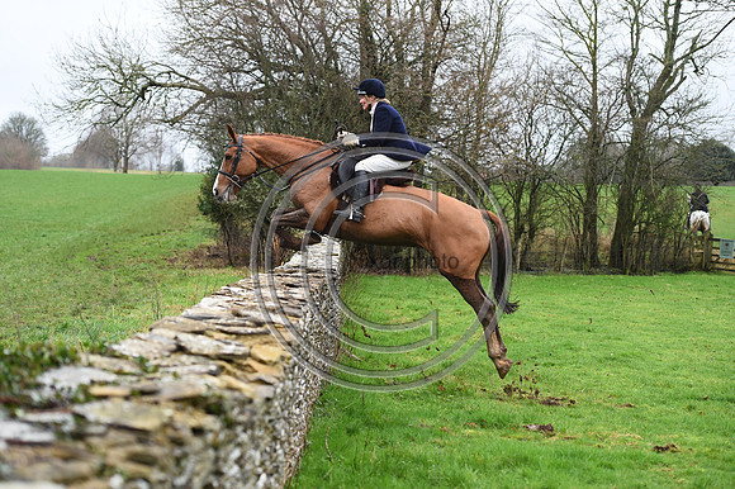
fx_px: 1530
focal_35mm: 75
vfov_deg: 18.2
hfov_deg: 27.0
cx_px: 368
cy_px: 244
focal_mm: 75
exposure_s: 1/1250
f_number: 3.5
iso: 1600
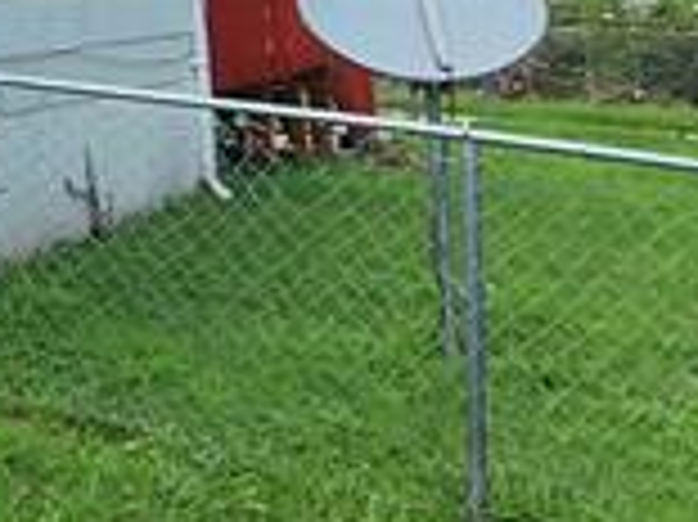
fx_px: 1733
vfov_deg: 15.2
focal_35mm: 86
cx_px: -712
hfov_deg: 16.8
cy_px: -364
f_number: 2.2
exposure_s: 1/1983
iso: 50
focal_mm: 2.2
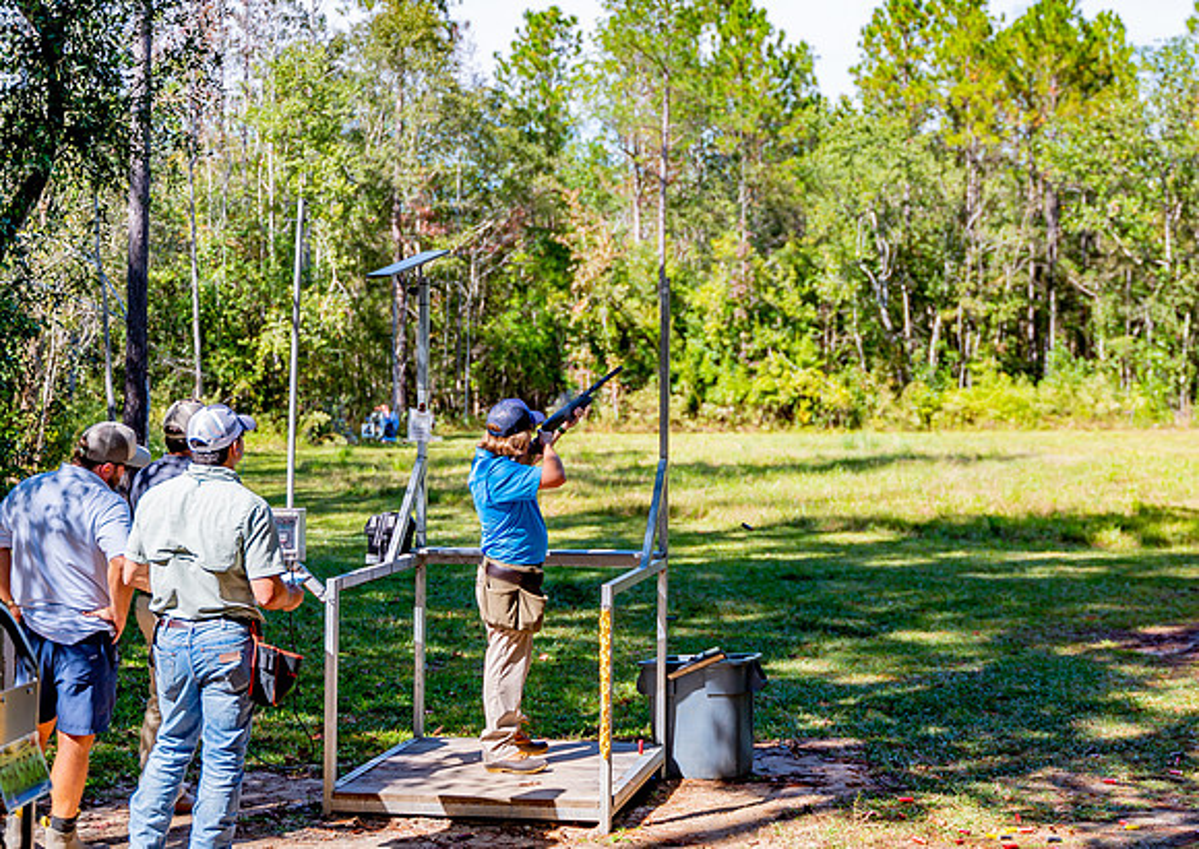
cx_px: 780
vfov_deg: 25.0
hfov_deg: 34.6
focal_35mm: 56
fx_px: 1910
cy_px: 332
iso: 100
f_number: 2.8
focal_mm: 43
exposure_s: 1/800
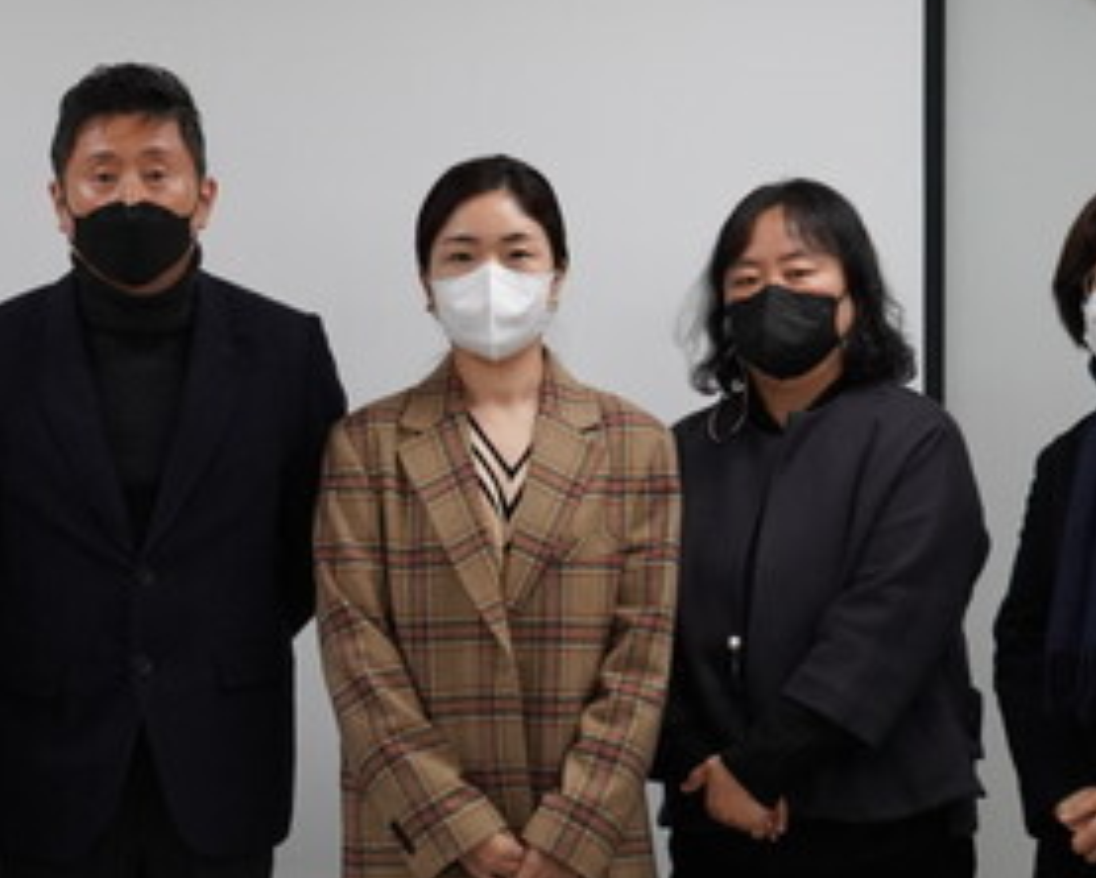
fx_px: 4285
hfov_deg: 14.5
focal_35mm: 132
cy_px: 348
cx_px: 162
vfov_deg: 11.7
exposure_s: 1/125
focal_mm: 65
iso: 1250
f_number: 5.6
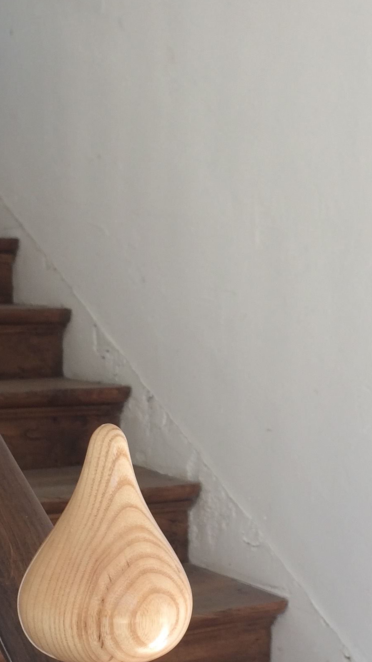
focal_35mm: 65
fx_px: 1141
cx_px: 201
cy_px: 483
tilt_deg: -8.3
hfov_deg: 18.5
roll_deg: +0.4
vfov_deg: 31.9
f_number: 2.2
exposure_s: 1/100
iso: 32
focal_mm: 4.15
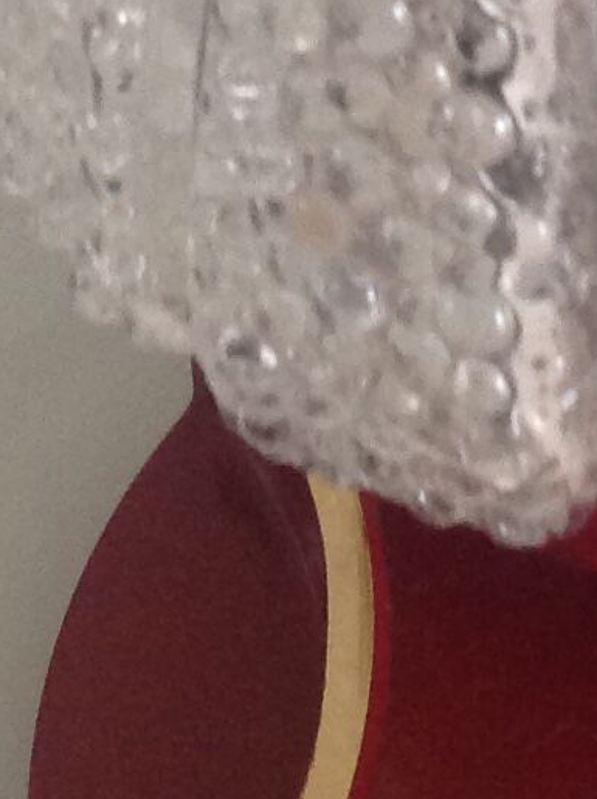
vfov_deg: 10.8
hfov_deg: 8.3
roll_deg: +1.9
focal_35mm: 176
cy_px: -406
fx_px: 4056
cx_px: 752
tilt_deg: -44.0
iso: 125
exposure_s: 1/15
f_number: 2.4
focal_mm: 4.28
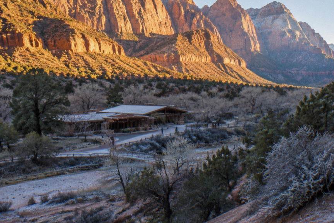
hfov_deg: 37.8
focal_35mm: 52
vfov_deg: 26.0
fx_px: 482
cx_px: 220
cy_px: 103
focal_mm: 35
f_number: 5
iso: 500
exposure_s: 1/1250
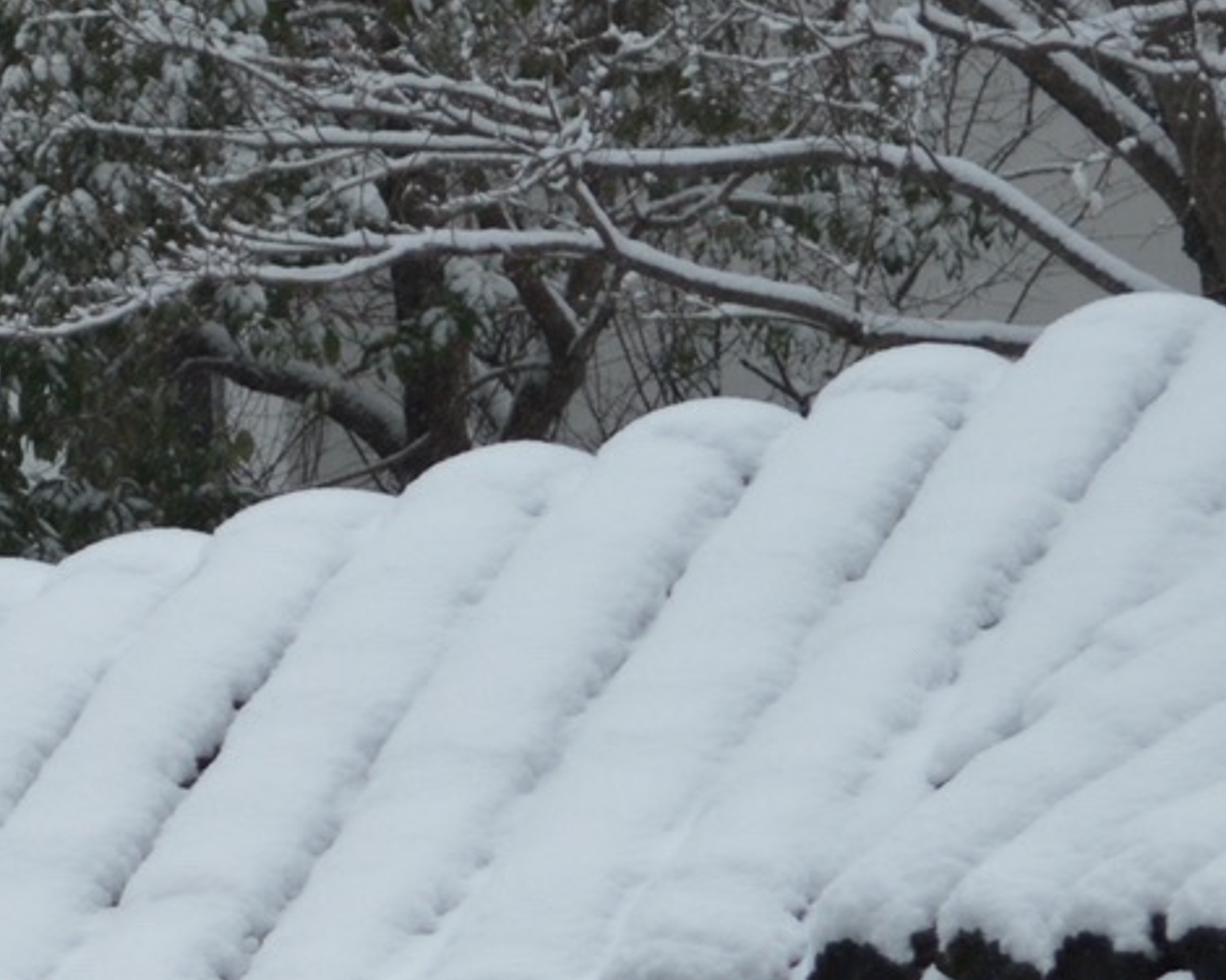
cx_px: -342
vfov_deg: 4.6
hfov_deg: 5.8
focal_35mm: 329
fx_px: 11937
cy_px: 1999
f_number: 5.6
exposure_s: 1/125
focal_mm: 55
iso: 100
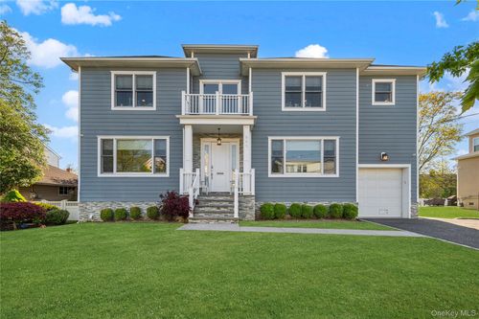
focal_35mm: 15
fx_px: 200
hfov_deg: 100.4
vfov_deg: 77.3
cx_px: 240
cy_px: 160
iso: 100
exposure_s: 1/80
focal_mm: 15
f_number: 8
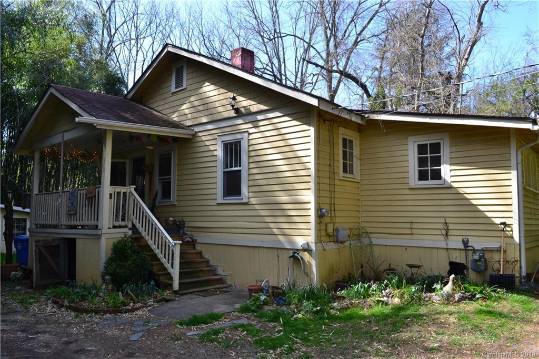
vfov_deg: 47.9
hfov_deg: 67.4
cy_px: 180
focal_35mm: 27
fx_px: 404
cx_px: 270
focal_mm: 18
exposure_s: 1/160
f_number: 9
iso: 400
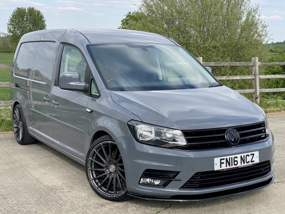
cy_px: 107
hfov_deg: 36.8
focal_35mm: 52
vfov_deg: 28.0
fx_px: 428
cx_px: 142
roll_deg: -1.5
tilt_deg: -9.1
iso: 20
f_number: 2
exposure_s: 1/922
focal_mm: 6
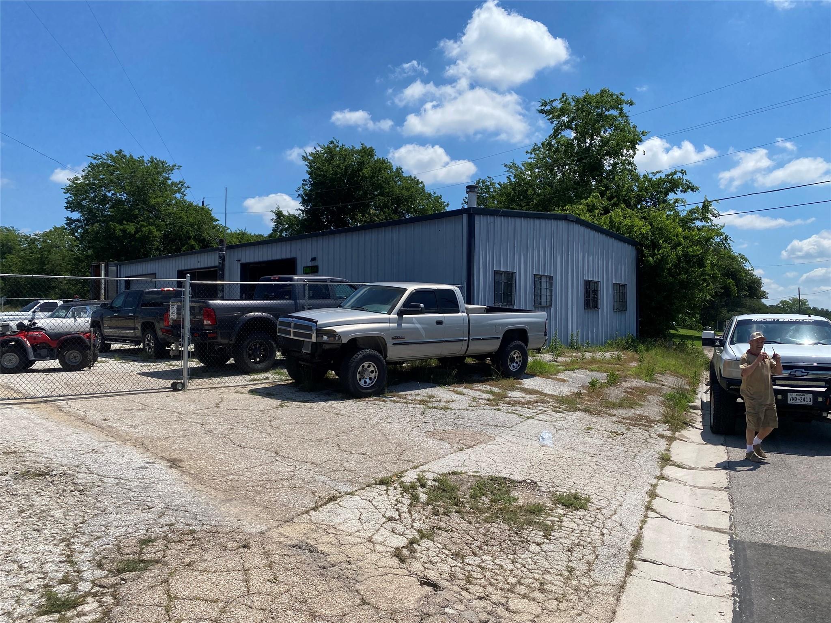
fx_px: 624
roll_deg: -0.7
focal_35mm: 26
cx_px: 416
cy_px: 312
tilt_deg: +2.7
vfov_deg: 53.1
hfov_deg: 67.3
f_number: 1.8
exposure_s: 1/4274
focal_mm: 4.25
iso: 32
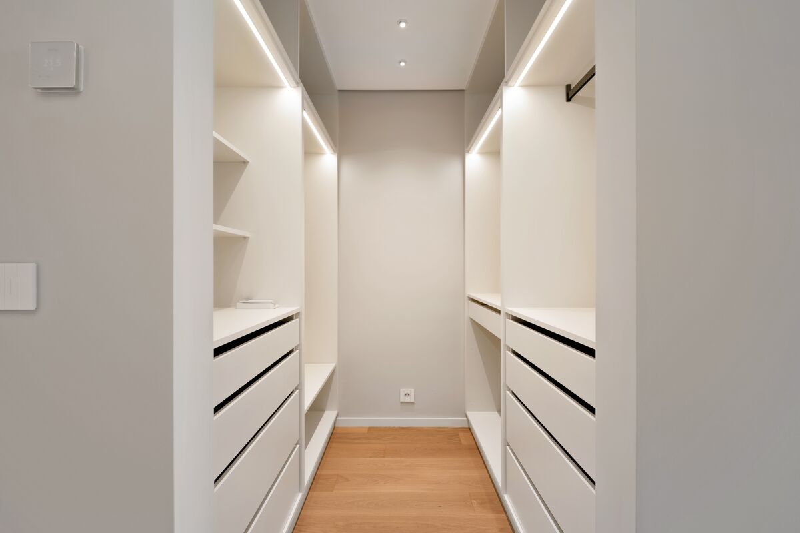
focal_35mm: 15
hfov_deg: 100.4
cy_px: 266
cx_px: 400
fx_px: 333
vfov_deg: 77.3
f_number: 8
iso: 250
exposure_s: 1/40
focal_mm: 10
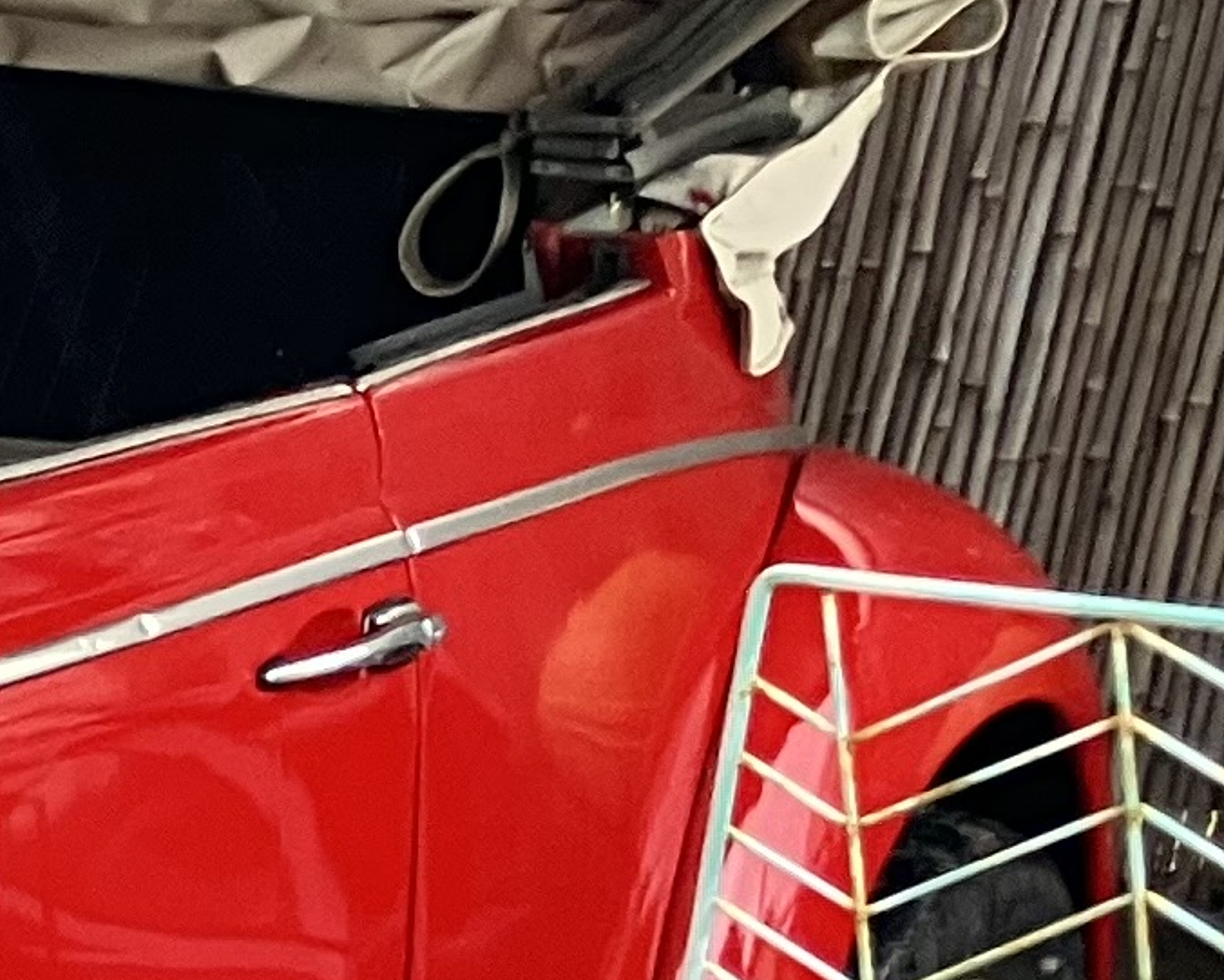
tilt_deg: -15.0
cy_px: 1152
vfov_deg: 9.4
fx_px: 5906
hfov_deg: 10.0
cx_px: -1908
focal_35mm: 163
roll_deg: +0.4
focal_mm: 3.99
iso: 80
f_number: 1.8
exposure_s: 1/97
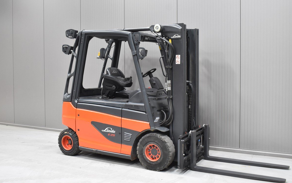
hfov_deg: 52.7
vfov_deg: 34.4
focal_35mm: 37
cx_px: 145
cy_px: 89
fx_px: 294
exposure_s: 1/25
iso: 1600
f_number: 5
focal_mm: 24
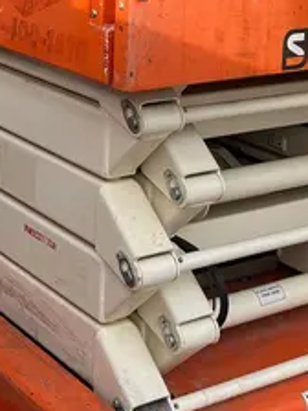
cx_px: 126
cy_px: -36
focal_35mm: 85
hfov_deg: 17.4
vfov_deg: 21.8
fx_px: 1008
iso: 50
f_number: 1.6
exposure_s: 1/1225
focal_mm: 5.1
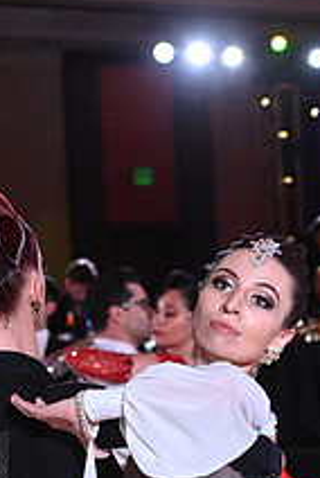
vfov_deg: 9.8
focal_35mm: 205
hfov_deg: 6.7
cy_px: 622
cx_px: 69
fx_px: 2724
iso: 5000
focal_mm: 75
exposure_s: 1/400
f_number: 7.1
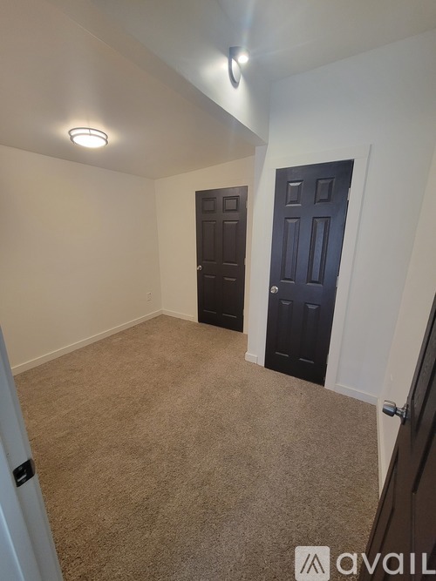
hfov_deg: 89.9
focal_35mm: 13
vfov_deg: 106.2
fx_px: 218
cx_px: 218
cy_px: 290
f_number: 2.2
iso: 400
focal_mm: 2.2
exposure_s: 1/60
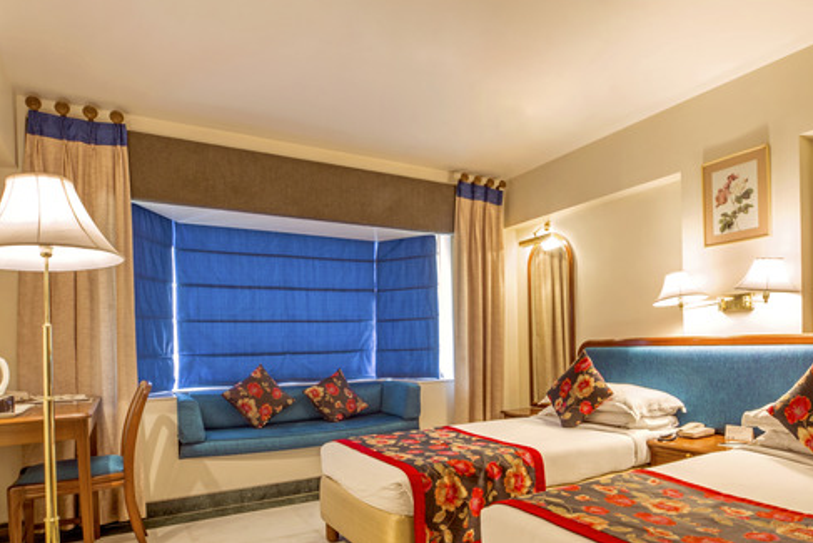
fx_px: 520
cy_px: 354
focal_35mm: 23
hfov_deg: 75.8
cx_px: 452
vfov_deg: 54.2
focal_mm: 14
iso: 250
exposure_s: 3
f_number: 14
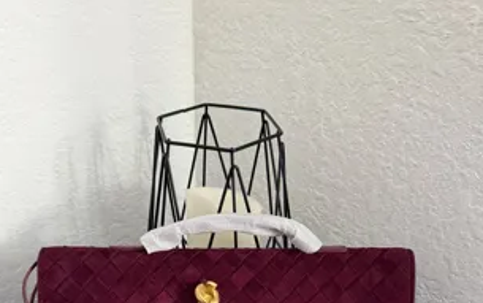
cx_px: 231
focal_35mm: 40
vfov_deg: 28.3
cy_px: 355
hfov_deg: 49.2
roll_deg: -1.7
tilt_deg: -43.7
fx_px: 527
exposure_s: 1/40
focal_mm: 6.76
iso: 1000
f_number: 1.78
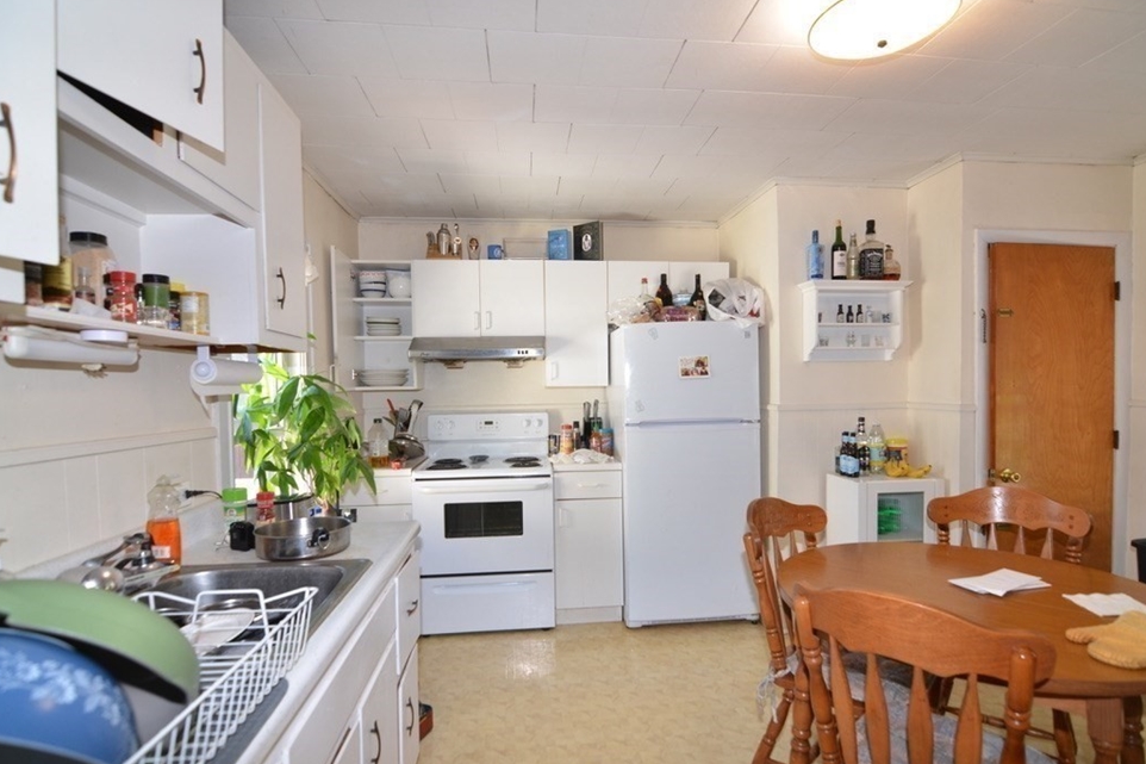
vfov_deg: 68.7
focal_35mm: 18
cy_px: 400
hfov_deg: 91.5
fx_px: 558
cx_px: 587
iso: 400
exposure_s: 1/60
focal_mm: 11
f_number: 4
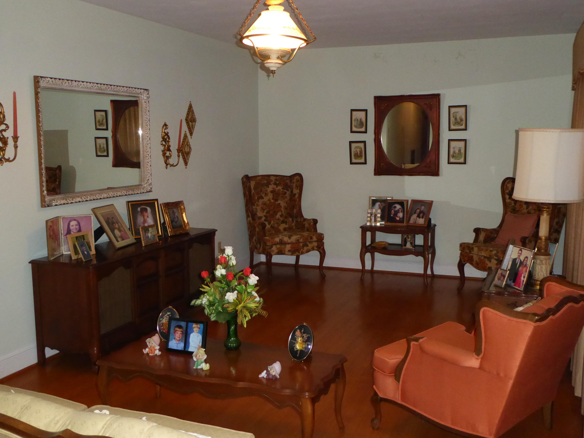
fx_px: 607
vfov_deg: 39.7
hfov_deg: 51.4
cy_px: 219
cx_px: 292
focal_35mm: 36
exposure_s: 1/60
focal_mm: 6.3
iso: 800
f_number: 3.7
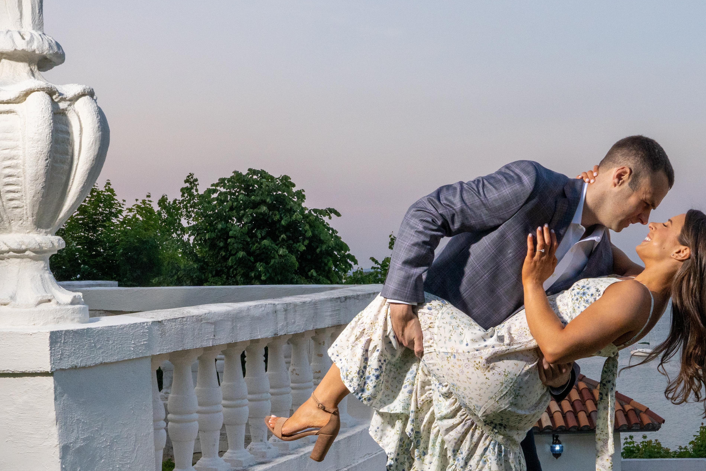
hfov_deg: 33.3
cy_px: 358
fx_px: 1176
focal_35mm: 60
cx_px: 410
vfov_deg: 22.4
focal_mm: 24
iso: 800
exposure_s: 1/160
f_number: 13
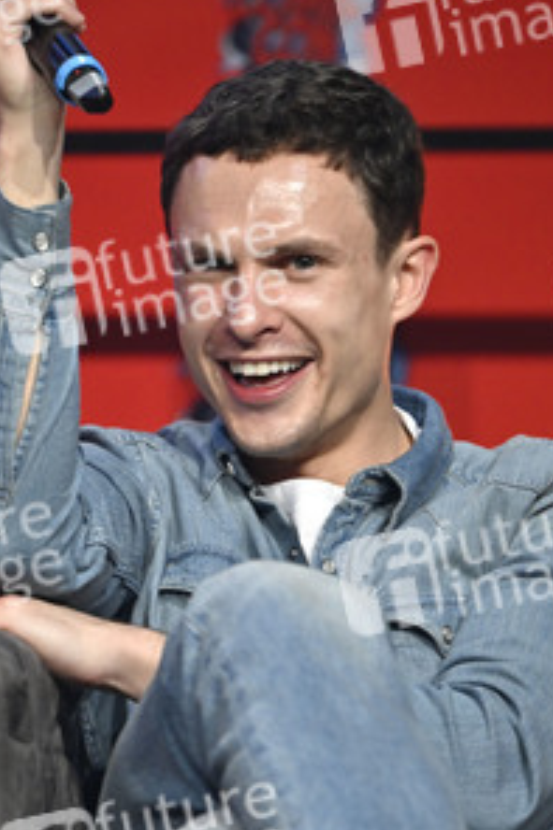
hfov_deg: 2.5
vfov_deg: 3.8
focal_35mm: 541
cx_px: 225
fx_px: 12479
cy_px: 429
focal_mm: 400
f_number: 4.5
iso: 2500
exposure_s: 1/500
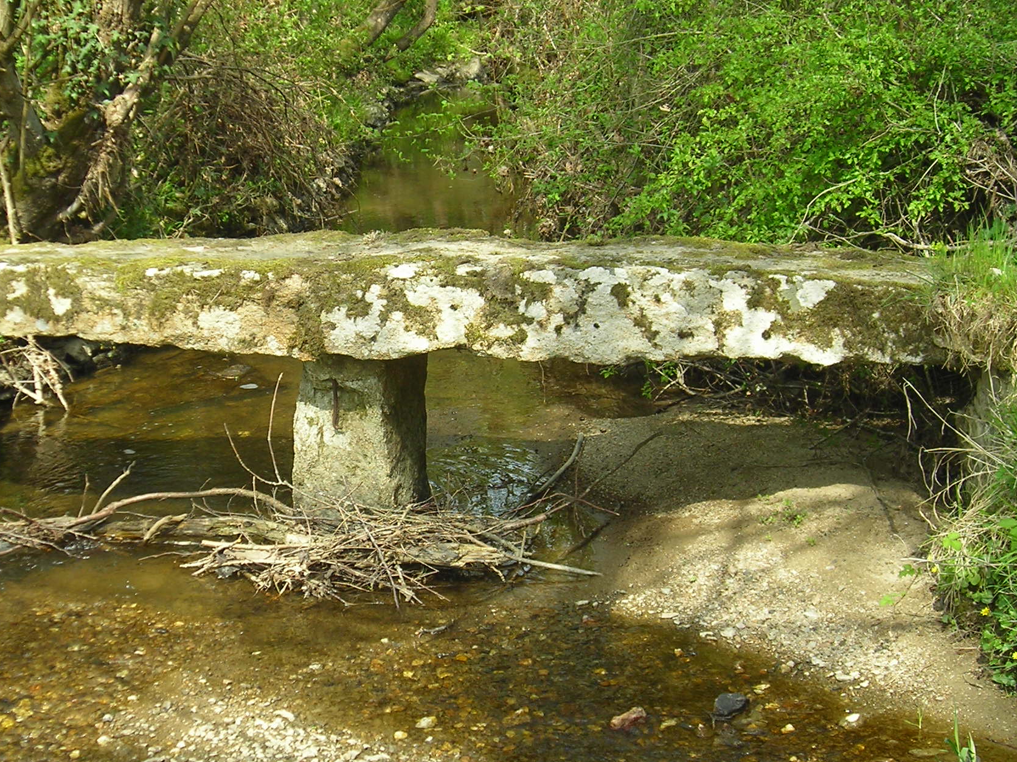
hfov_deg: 30.0
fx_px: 1880
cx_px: 331
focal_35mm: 64
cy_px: 365
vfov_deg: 22.9
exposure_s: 1/134
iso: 50
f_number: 3.2
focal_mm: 6.3
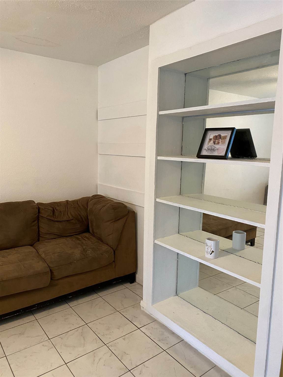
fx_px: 283
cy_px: 188
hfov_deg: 53.1
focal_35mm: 26
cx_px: 142
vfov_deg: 67.3
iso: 160
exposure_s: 1/60
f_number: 1.8
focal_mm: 4.25
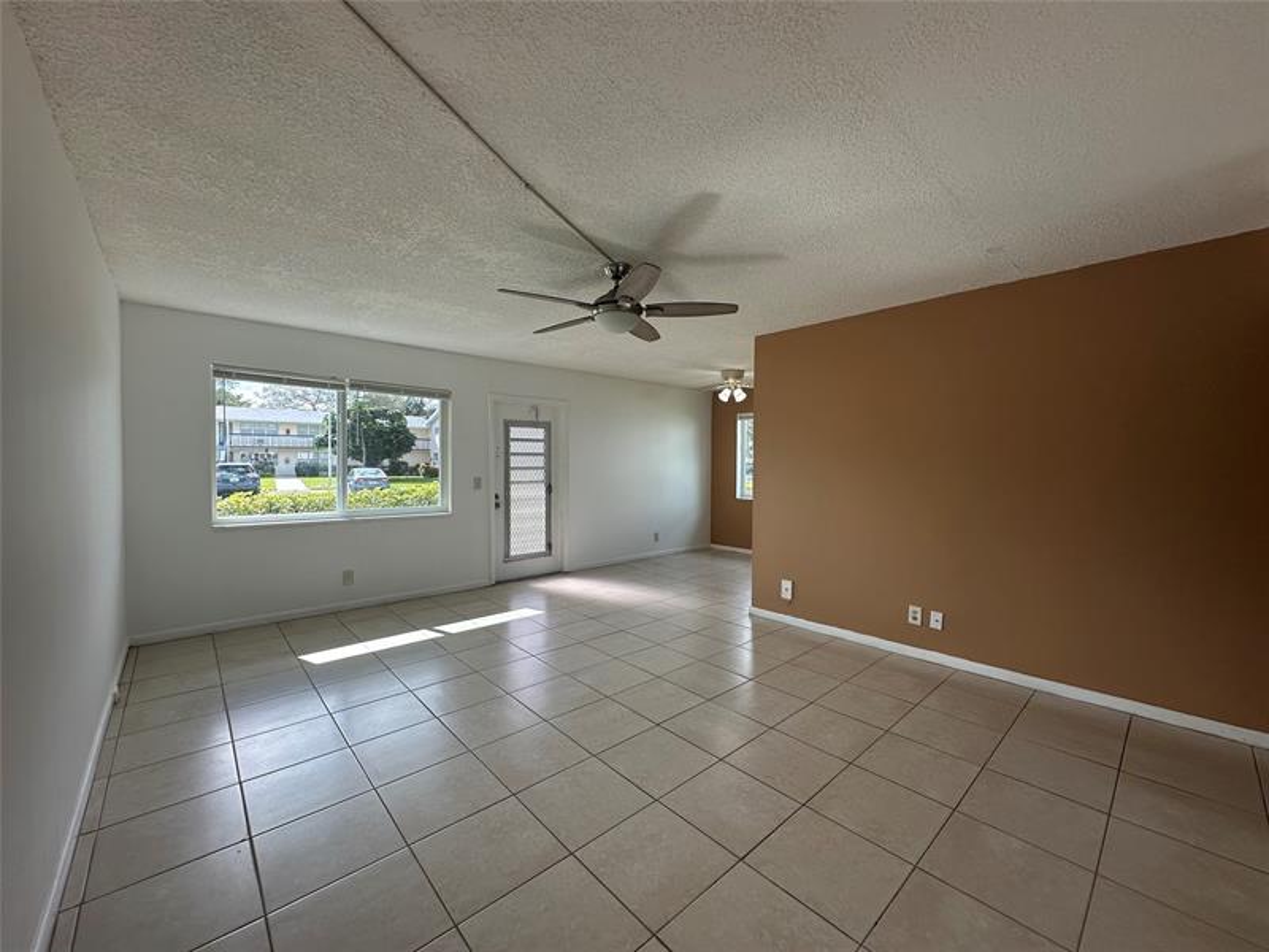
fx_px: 513
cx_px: 634
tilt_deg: -1.2
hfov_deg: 102.1
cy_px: 476
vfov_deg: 85.7
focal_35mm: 14
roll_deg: -0.9
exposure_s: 1/215
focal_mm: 2.22
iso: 40
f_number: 2.2
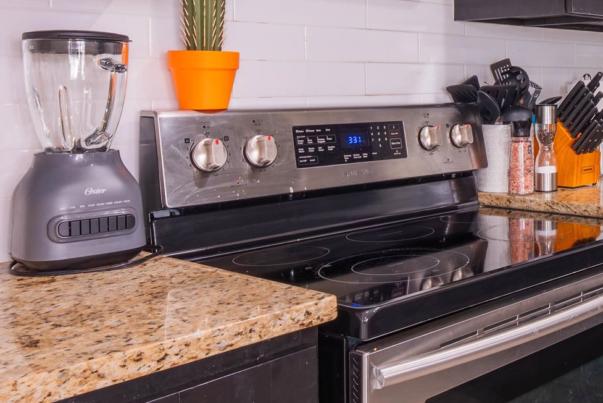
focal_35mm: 44
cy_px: 88
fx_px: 737
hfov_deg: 37.6
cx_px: 656
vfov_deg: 29.9
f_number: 11
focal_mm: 14
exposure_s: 1/2
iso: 100
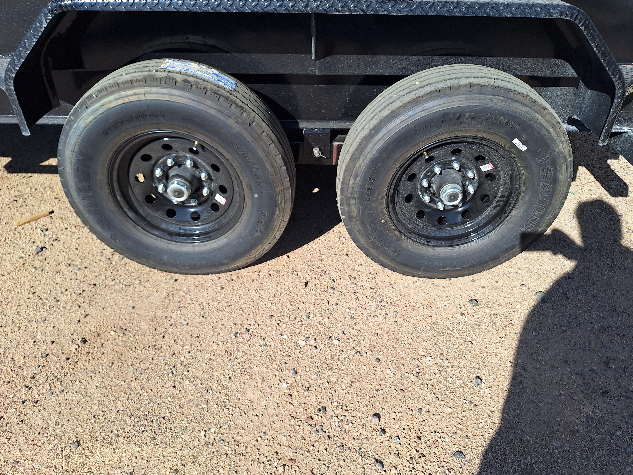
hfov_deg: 71.6
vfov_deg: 56.8
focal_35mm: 24
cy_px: 237
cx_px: 322
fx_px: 439
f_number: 1.8
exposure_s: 1/2169
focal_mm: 5.54
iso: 40
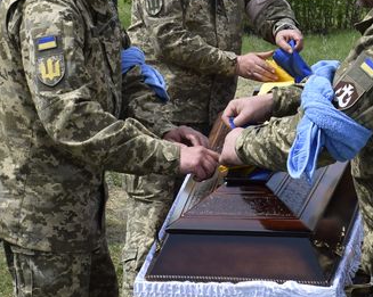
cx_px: 244
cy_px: 86
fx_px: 1070
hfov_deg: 19.7
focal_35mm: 97
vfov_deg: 15.8
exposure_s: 1/400
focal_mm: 30
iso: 200
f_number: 10
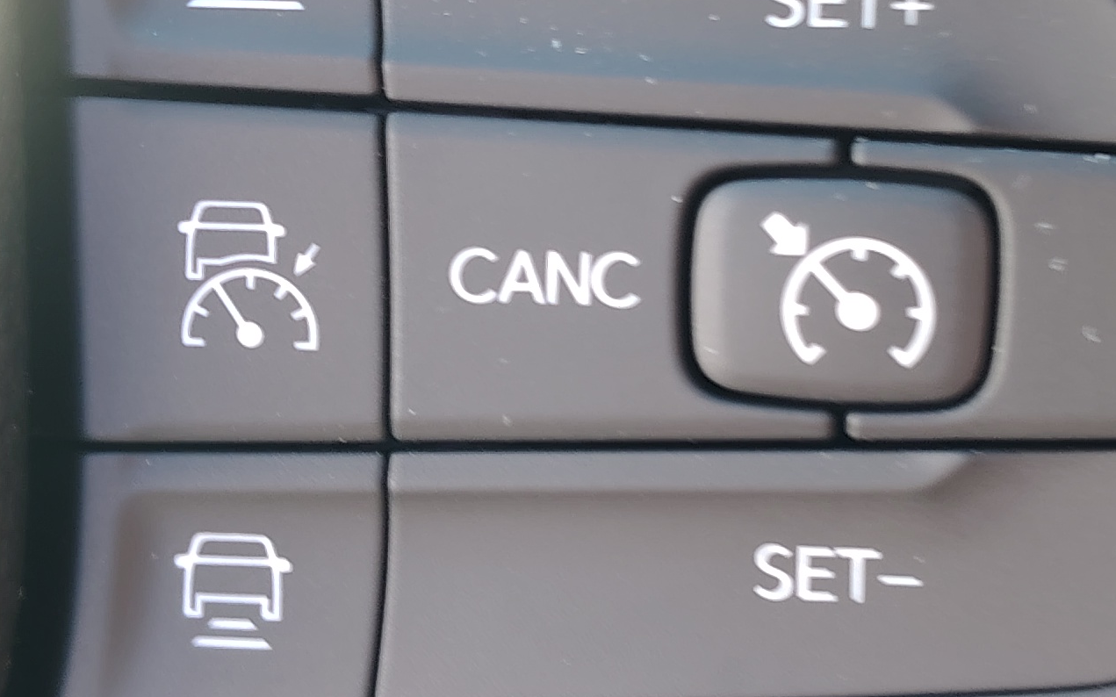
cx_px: 732
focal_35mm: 82
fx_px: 2494
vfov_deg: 15.9
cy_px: 222
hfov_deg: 25.1
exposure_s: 1/12.5
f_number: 1.8
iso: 100
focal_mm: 5.56
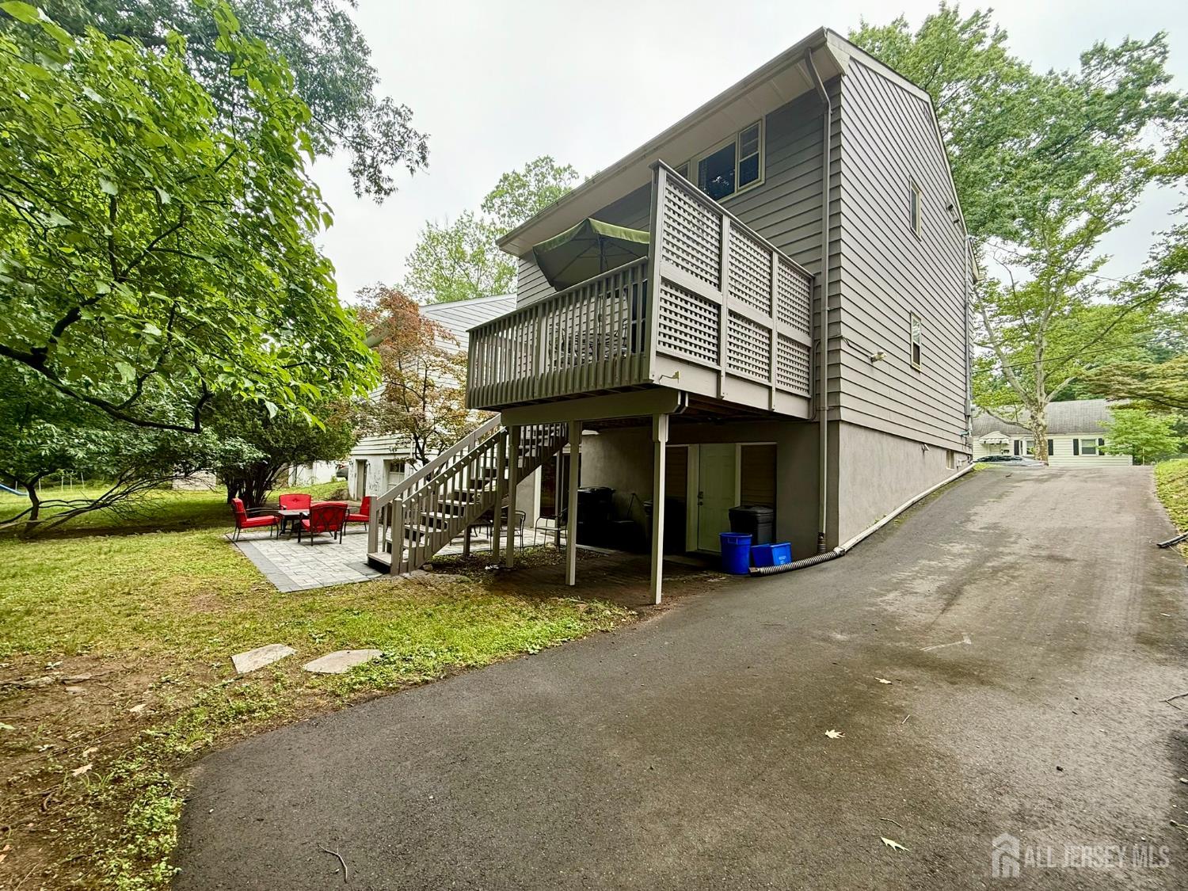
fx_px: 480
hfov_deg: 102.1
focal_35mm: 14
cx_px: 594
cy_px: 446
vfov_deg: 85.7
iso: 64
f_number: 2.2
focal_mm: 2.22
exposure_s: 1/124
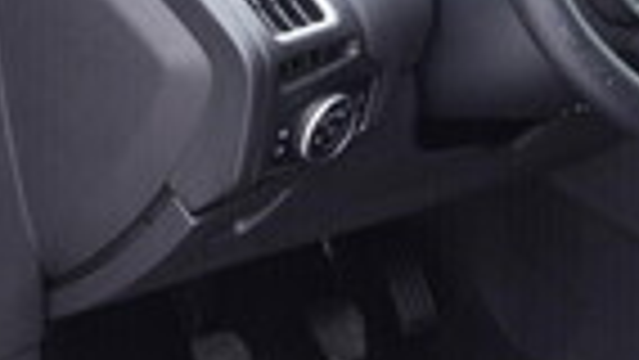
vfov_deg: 8.3
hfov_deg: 14.7
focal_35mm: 146
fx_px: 2475
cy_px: 205
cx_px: 436
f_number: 2.8
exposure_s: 1/40
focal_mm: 24
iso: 200
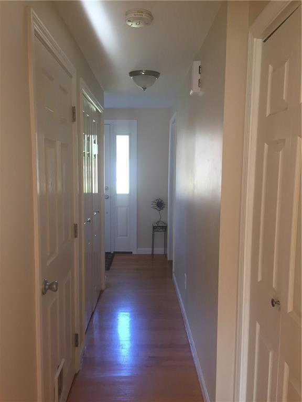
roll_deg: -0.2
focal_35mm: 29
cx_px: 151
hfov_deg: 48.2
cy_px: 201
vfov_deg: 61.7
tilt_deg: -5.3
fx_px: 337
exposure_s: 1/30
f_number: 2.2
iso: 64
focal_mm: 4.15
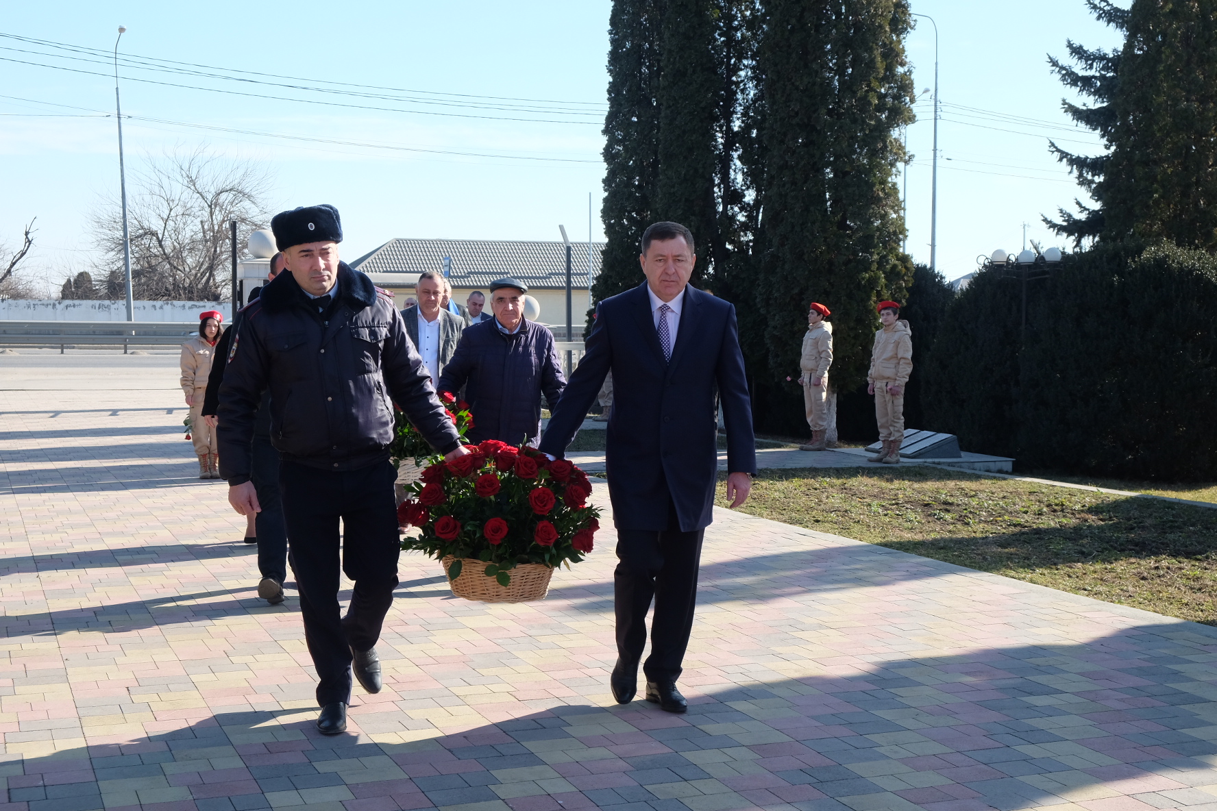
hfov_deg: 43.6
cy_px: 406
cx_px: 608
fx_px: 1521
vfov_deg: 29.9
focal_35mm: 45
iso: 400
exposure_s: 1/350
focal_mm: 30.2
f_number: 7.1
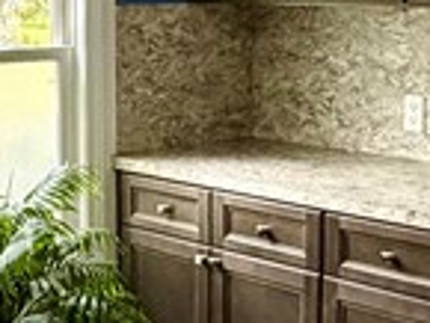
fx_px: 1231
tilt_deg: -9.2
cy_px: 160
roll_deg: +0.6
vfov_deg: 15.0
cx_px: 27
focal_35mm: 99
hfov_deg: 19.4
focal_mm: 2.22
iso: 250
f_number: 2.2
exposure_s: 1/120
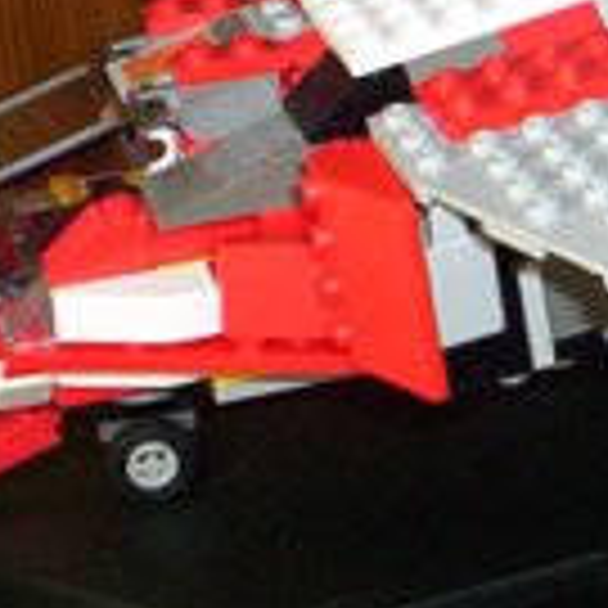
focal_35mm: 111
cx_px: 763
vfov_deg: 15.4
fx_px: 2206
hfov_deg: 15.1
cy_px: 9
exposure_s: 1/60
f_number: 4.5
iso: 140
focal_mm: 4.99
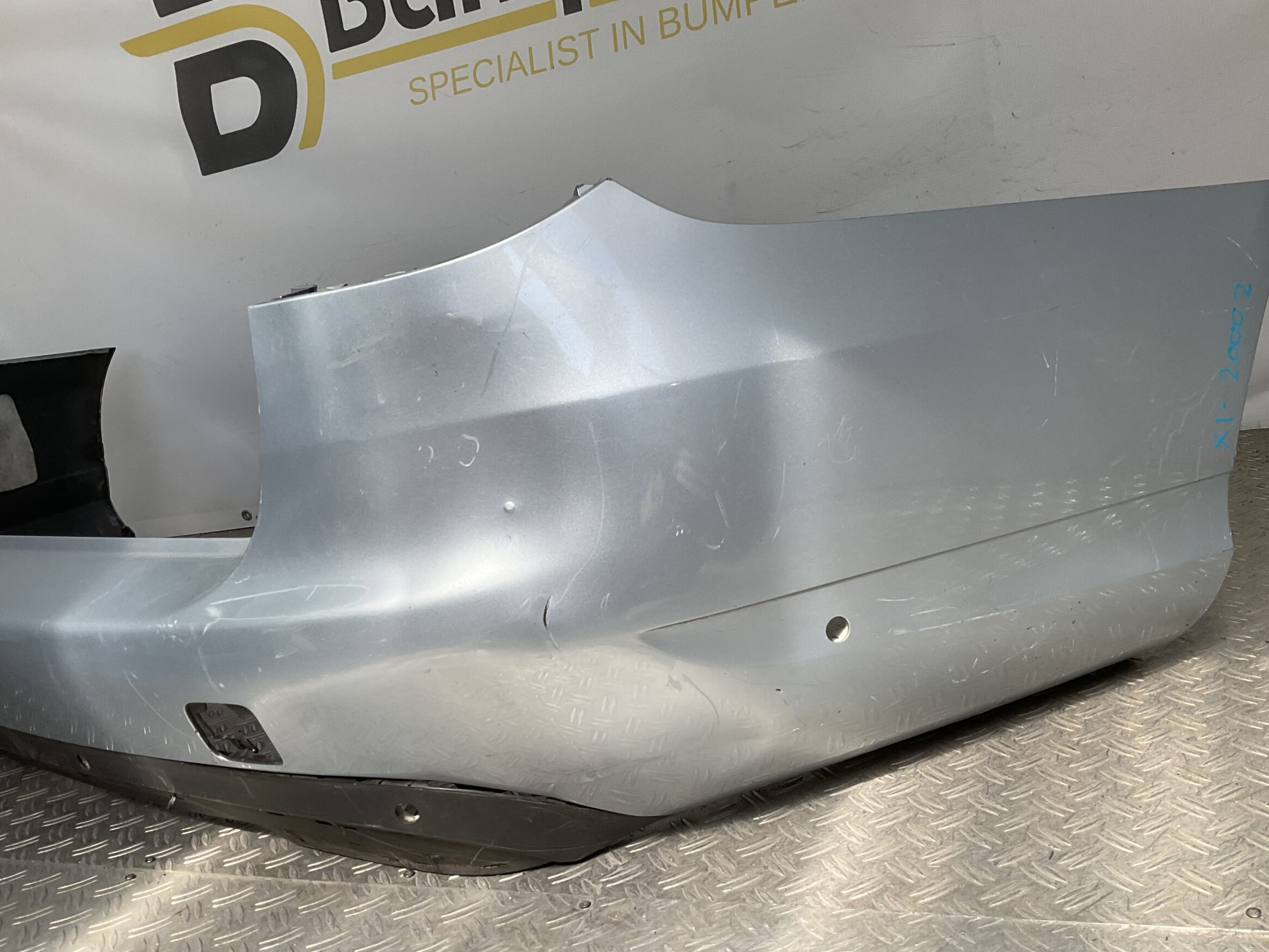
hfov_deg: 56.8
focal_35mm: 32
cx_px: 677
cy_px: 494
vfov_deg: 44.2
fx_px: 1173
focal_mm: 3
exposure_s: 1/551
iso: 16
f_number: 1.8
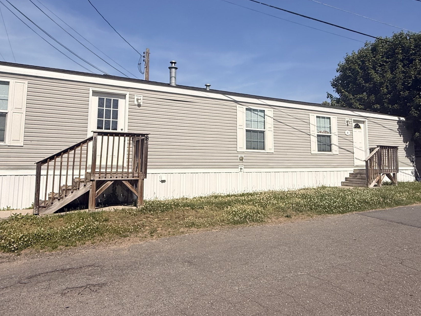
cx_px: 237
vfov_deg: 52.9
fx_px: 316
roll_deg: -0.1
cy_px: 133
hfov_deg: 67.0
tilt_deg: +5.9
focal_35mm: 26
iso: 50
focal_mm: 2.22
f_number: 2.2
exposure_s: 1/5618
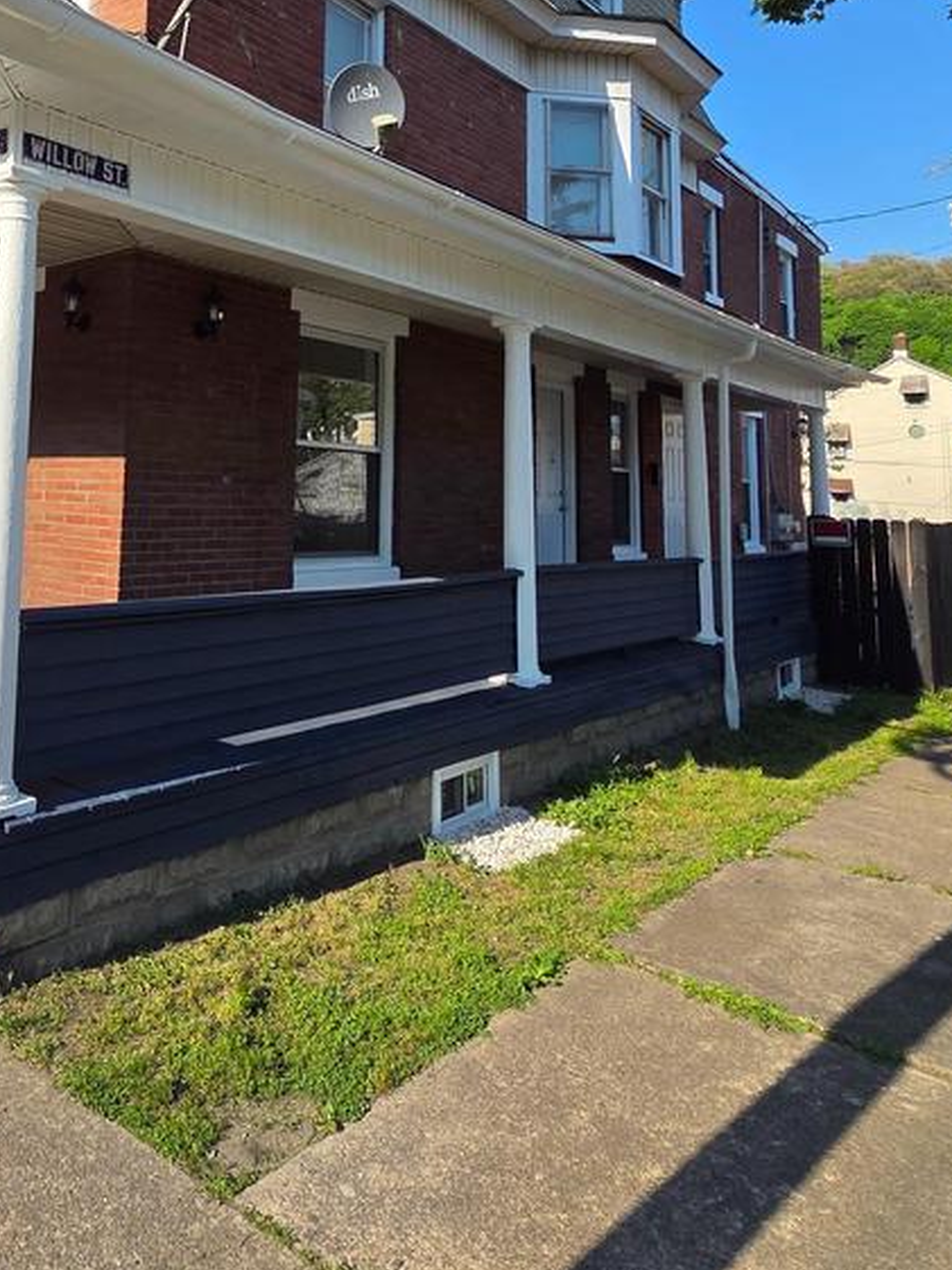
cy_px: 373
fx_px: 917
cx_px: 237
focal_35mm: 25
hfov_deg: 52.4
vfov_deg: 66.5
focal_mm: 2.2
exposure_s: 1/1457
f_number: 2.2
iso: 50
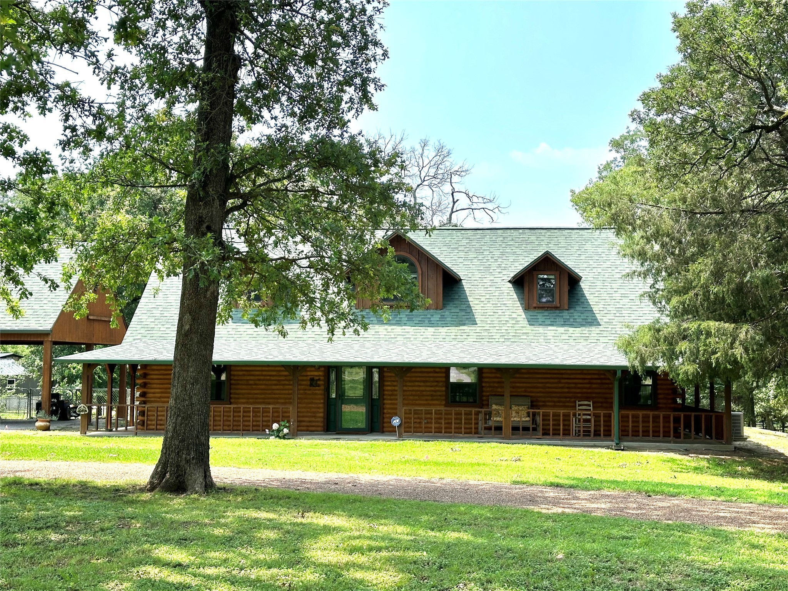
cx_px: 394
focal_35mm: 48
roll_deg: -0.5
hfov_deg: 39.7
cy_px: 296
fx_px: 1093
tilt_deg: +4.0
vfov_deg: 30.3
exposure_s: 1/1289
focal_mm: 6.86
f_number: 1.78
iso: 64
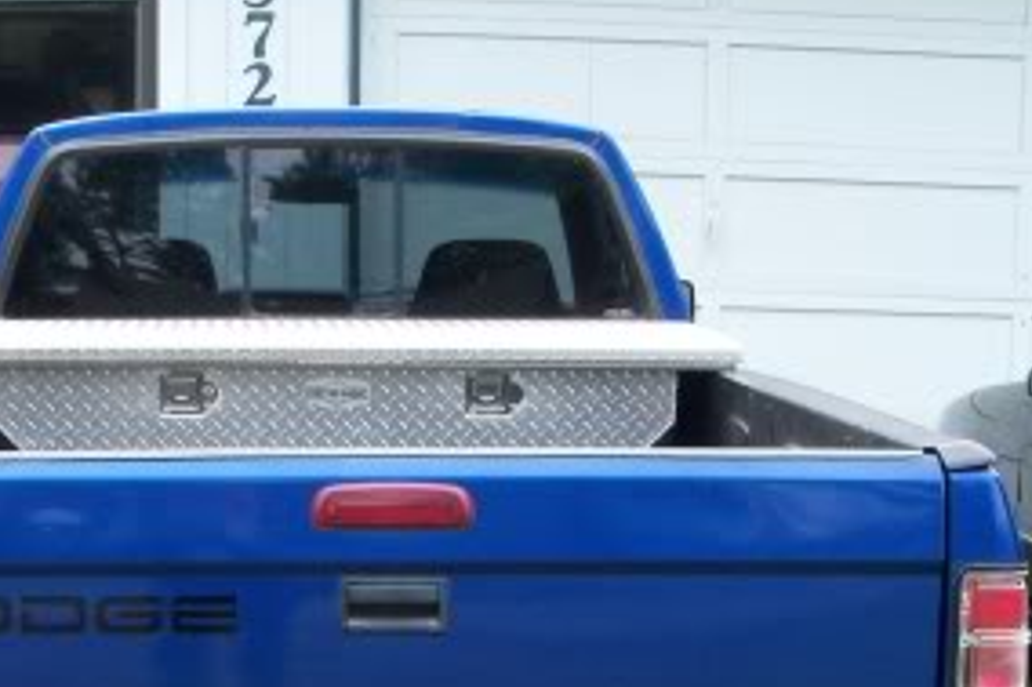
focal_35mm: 82
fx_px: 2349
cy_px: 763
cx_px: 283
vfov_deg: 16.1
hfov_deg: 24.6
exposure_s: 1/125
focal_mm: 6.3
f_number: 3
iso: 80
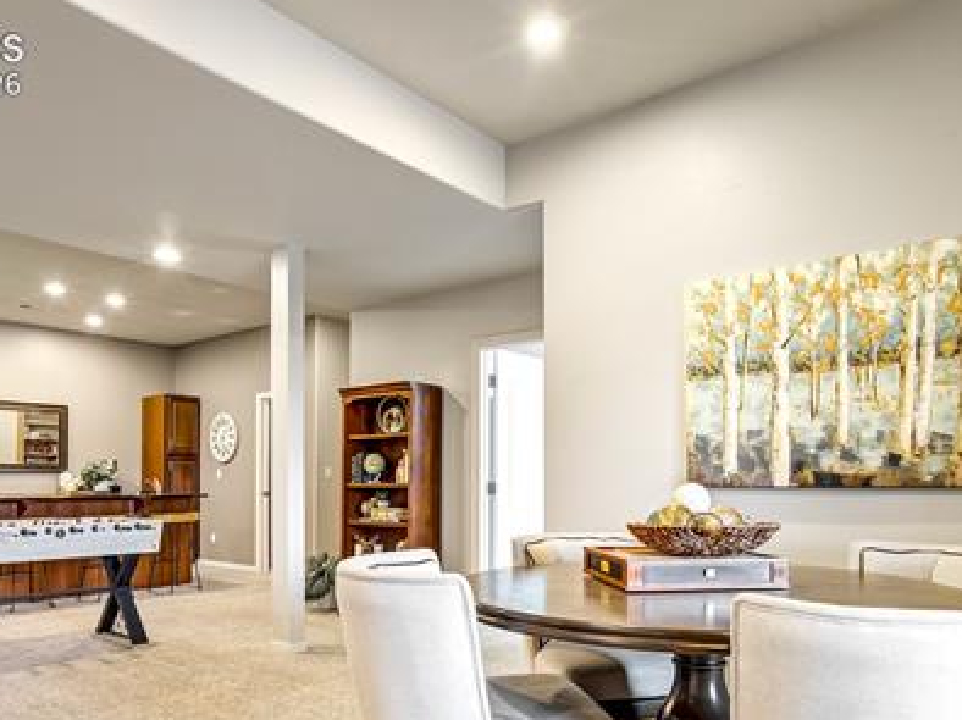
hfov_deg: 69.4
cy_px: 481
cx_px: 508
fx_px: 694
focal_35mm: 25
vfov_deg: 53.7
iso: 400
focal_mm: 16
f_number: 8
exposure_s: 1/5
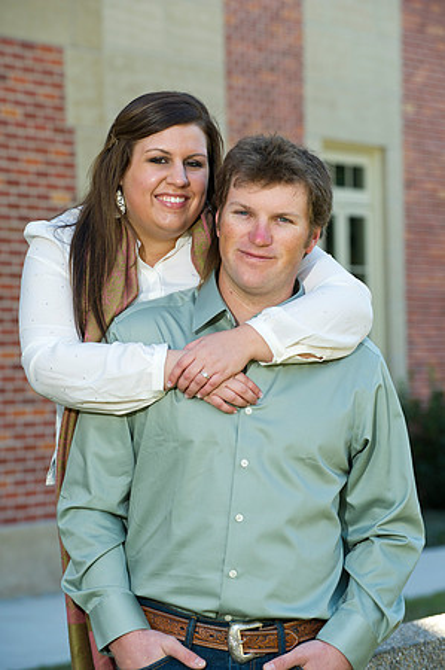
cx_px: 222
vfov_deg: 14.7
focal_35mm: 140
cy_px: 335
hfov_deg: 9.8
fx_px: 2602
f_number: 5.6
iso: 400
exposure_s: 1/160
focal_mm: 140
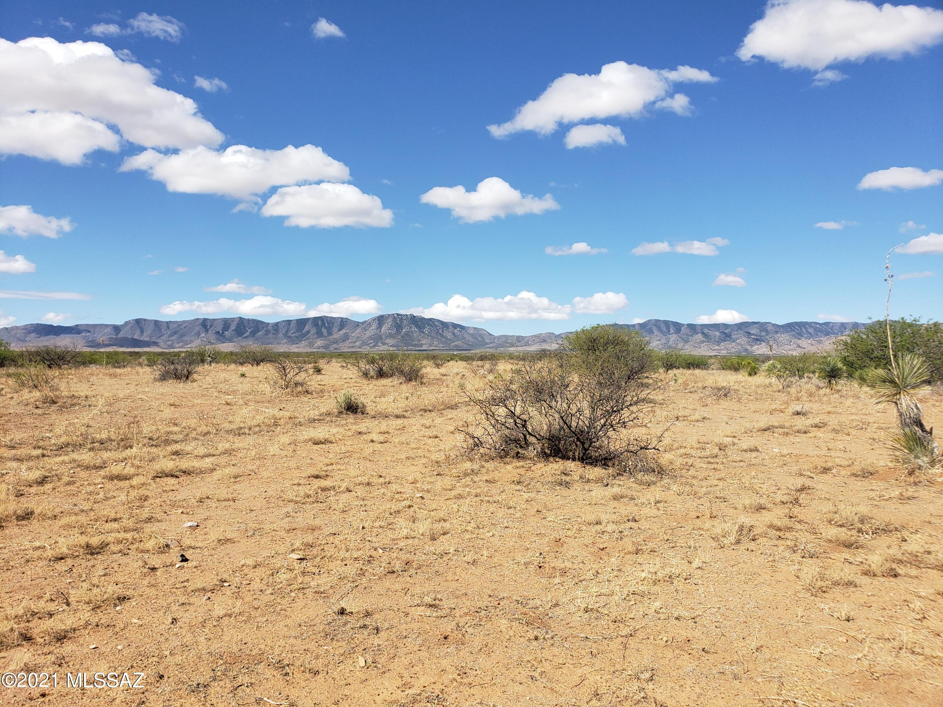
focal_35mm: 26
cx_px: 472
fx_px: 708
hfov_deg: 67.3
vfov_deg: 53.1
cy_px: 354
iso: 50
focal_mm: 4.3
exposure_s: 1/1681
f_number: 2.4
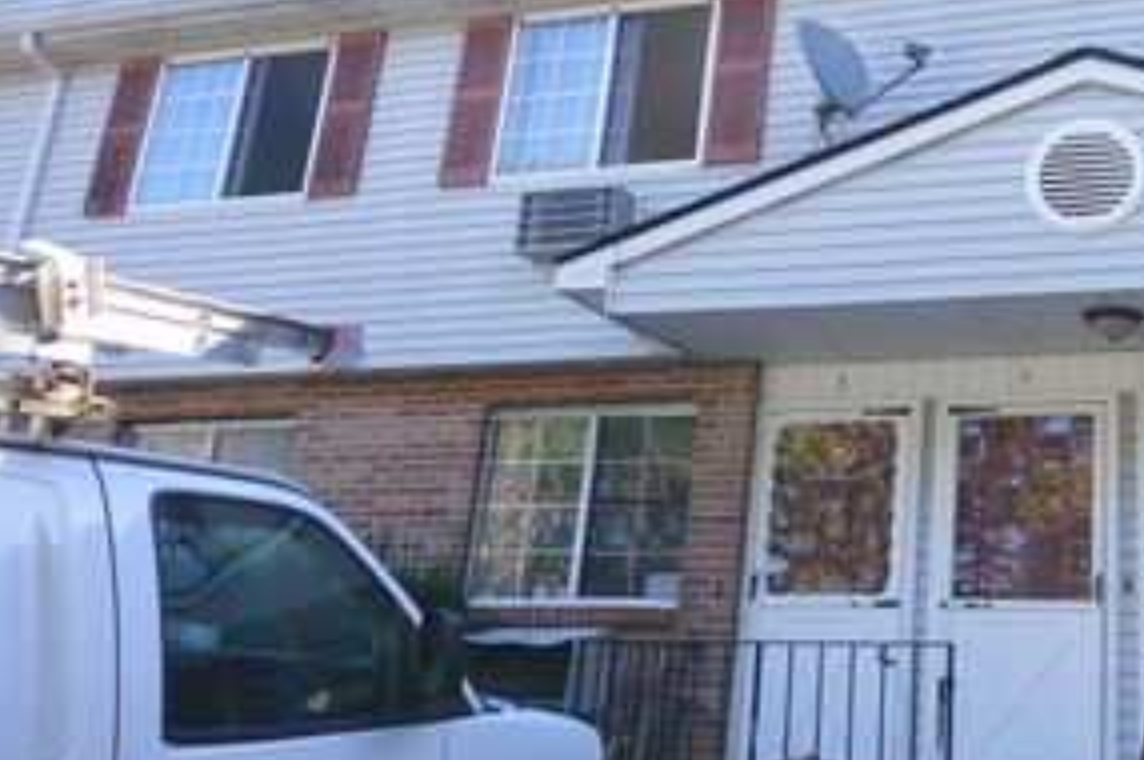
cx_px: 988
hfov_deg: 43.2
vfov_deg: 31.6
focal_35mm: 42
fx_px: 1333
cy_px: 250
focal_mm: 8.8
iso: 125
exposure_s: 1/500
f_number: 5.6
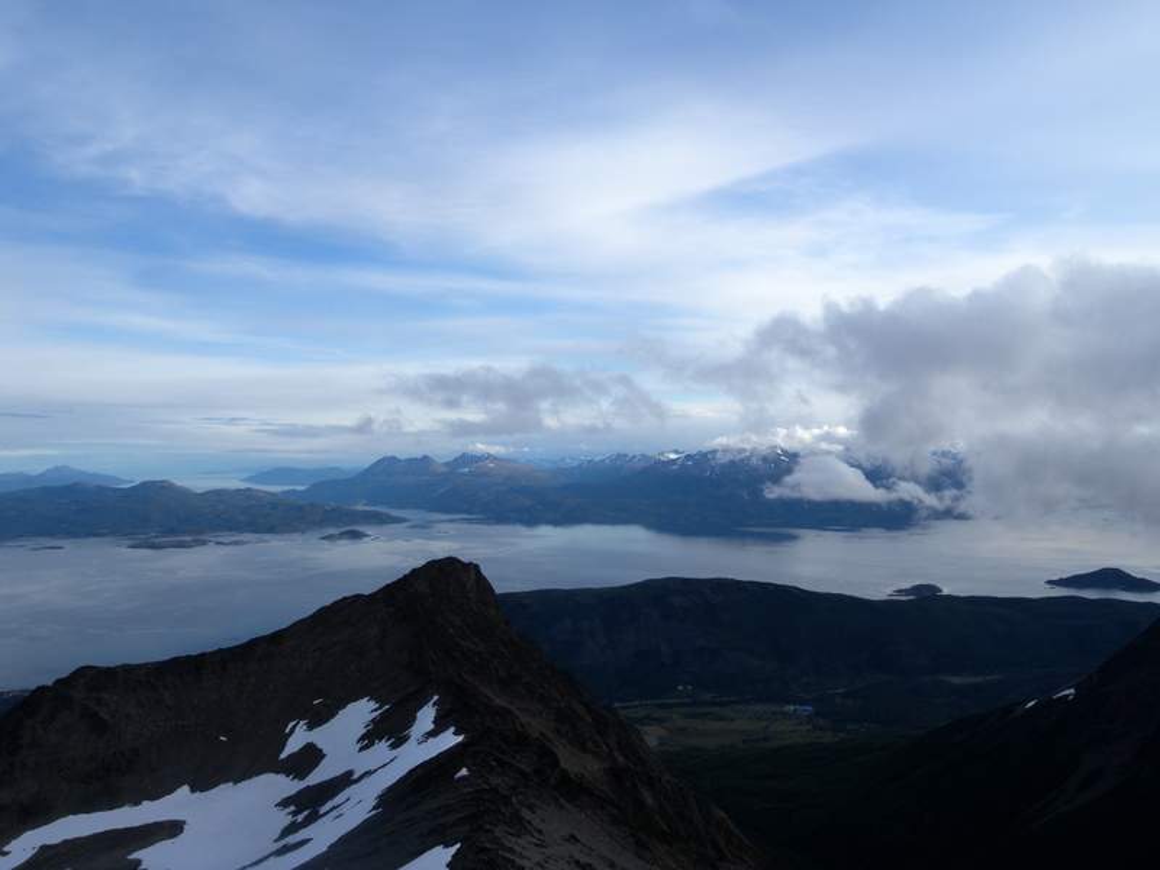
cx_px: 580
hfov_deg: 63.4
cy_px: 435
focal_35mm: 28
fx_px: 938
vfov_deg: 49.7
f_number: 5.7
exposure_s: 1/257
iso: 64
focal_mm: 6
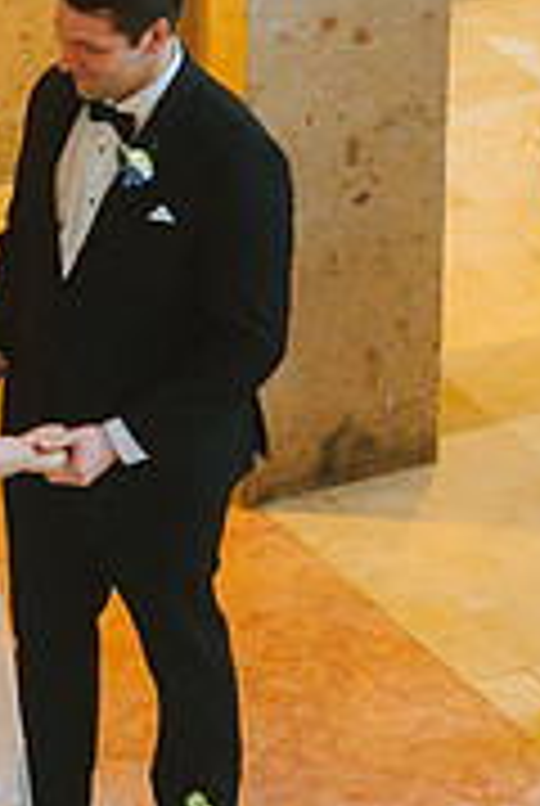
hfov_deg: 4.9
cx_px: -50
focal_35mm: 278
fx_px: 6230
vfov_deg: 7.4
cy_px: 563
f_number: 2.8
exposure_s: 1/125
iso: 4000
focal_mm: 86
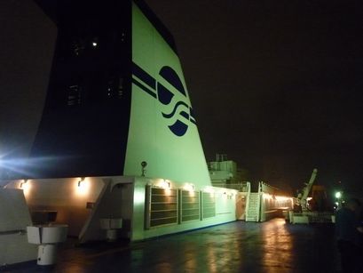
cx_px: 182
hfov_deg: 69.4
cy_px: 136
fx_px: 262
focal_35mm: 25
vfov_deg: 54.9
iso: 800
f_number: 2.8
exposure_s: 1/8
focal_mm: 4.4
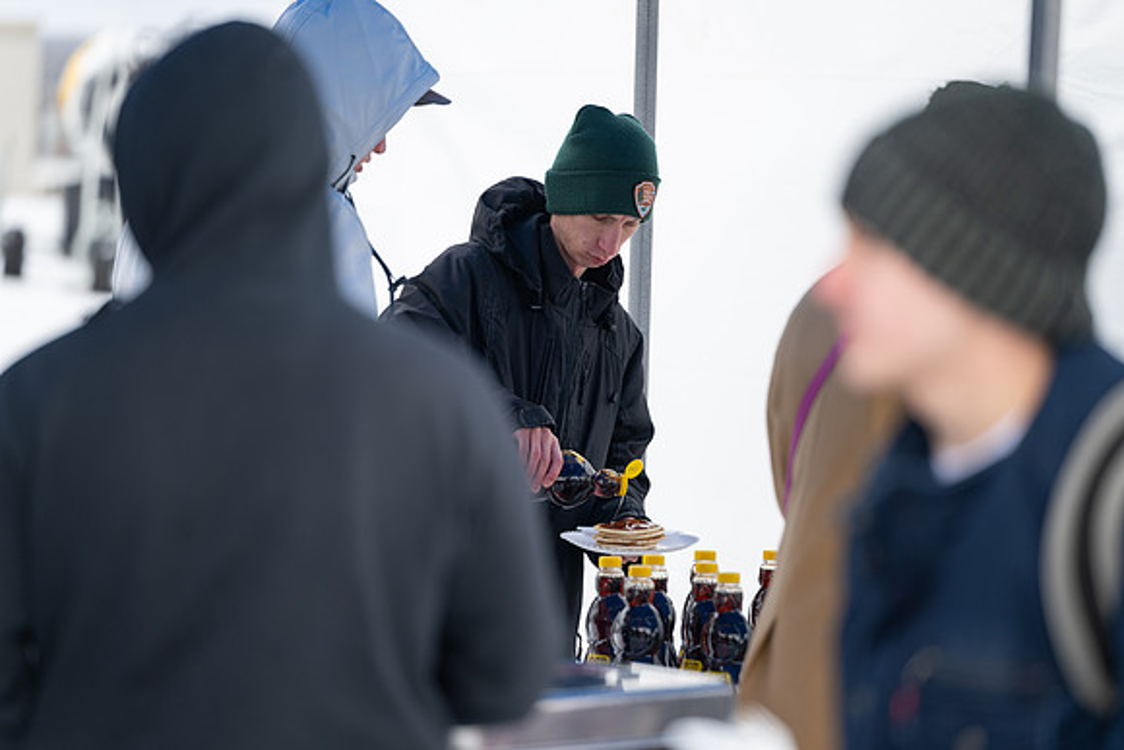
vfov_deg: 7.6
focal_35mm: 180
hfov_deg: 11.4
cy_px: 375
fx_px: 5621
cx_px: 562
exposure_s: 1/800
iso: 110
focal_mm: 180
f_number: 3.2
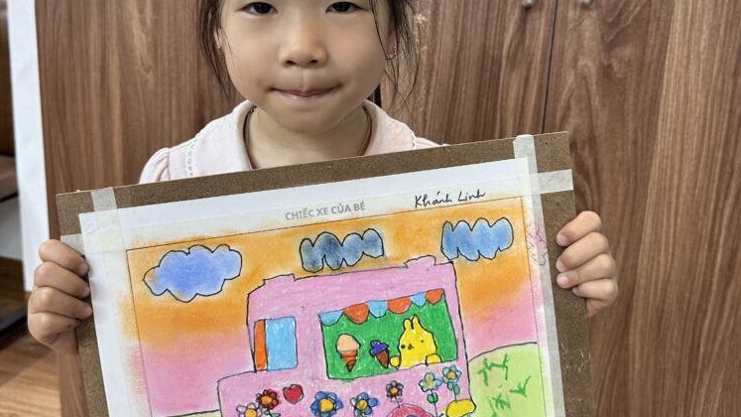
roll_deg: -3.9
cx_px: 370
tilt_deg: -12.0
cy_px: 127
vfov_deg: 33.3
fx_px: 688
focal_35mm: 35
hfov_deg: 56.6
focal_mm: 6.86
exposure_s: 1/100
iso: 125
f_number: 1.78
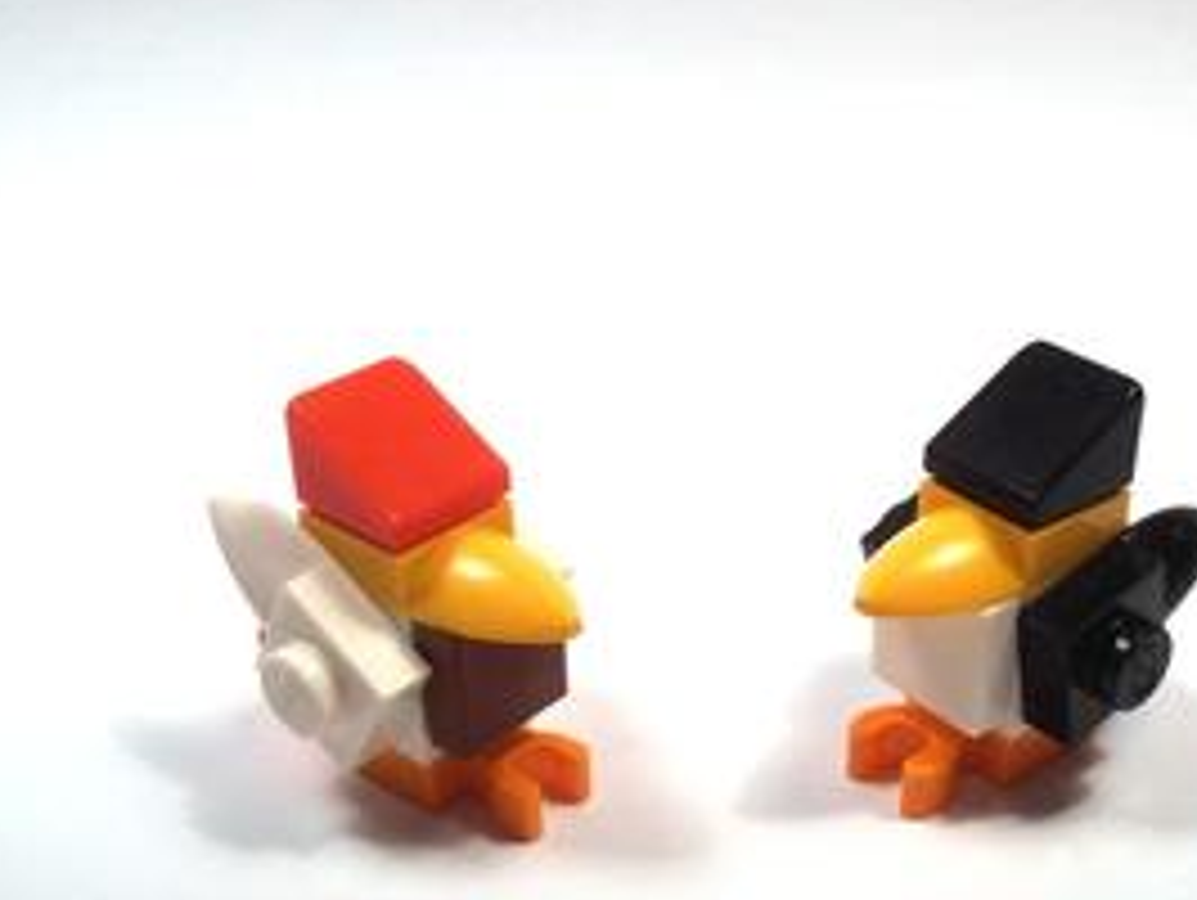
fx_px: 1731
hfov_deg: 38.0
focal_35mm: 50
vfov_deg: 29.0
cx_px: 702
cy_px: 576
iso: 80
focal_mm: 6.61
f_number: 3.9
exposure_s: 1/80
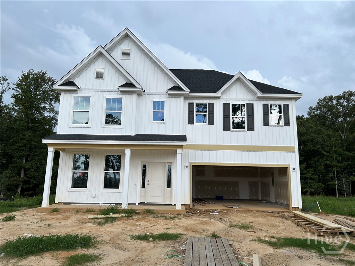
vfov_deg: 53.1
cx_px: 178
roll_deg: -1.1
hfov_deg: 67.3
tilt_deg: +11.5
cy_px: 133
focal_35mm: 26
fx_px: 267
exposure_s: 1/932
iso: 50
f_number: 1.5
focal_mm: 5.7
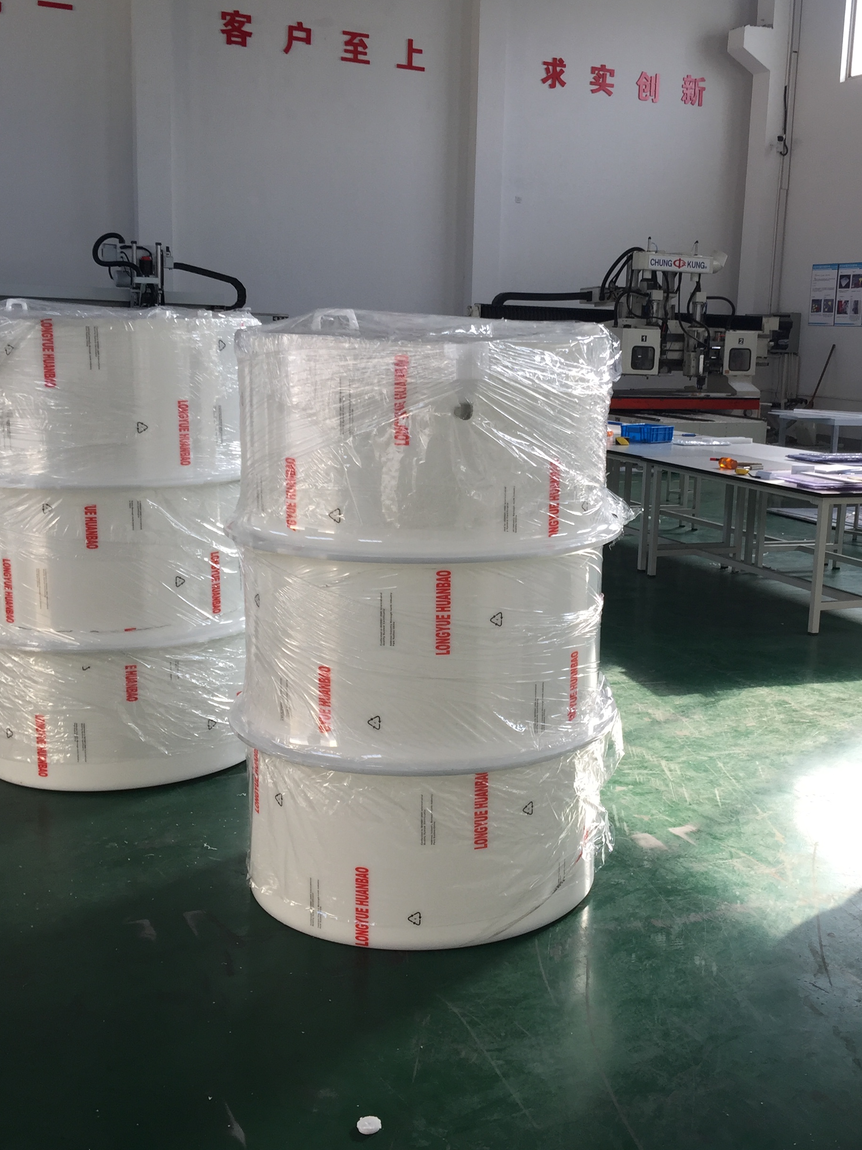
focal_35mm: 39
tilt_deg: -9.4
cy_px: 574
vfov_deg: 47.9
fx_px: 1295
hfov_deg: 36.7
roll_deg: -1.8
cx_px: 526
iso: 32
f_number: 2.2
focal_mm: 4.15
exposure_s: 1/100
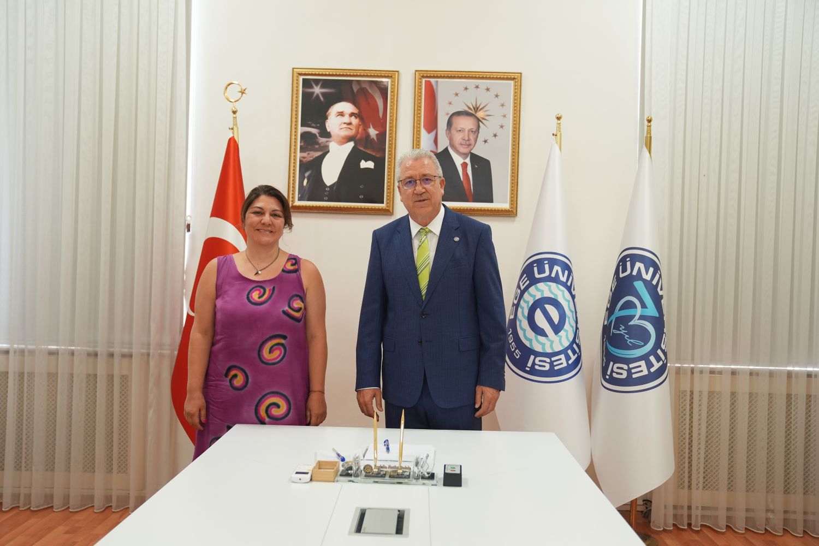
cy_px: 273
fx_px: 751
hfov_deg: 57.2
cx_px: 410
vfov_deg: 40.0
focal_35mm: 33
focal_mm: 33
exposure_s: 1/125
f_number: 3.2
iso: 1600
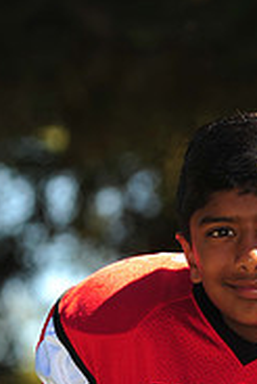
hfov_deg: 2.7
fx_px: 5386
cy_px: 597
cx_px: 207
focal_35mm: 504
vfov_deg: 4.1
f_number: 5
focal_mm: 160
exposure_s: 1/250
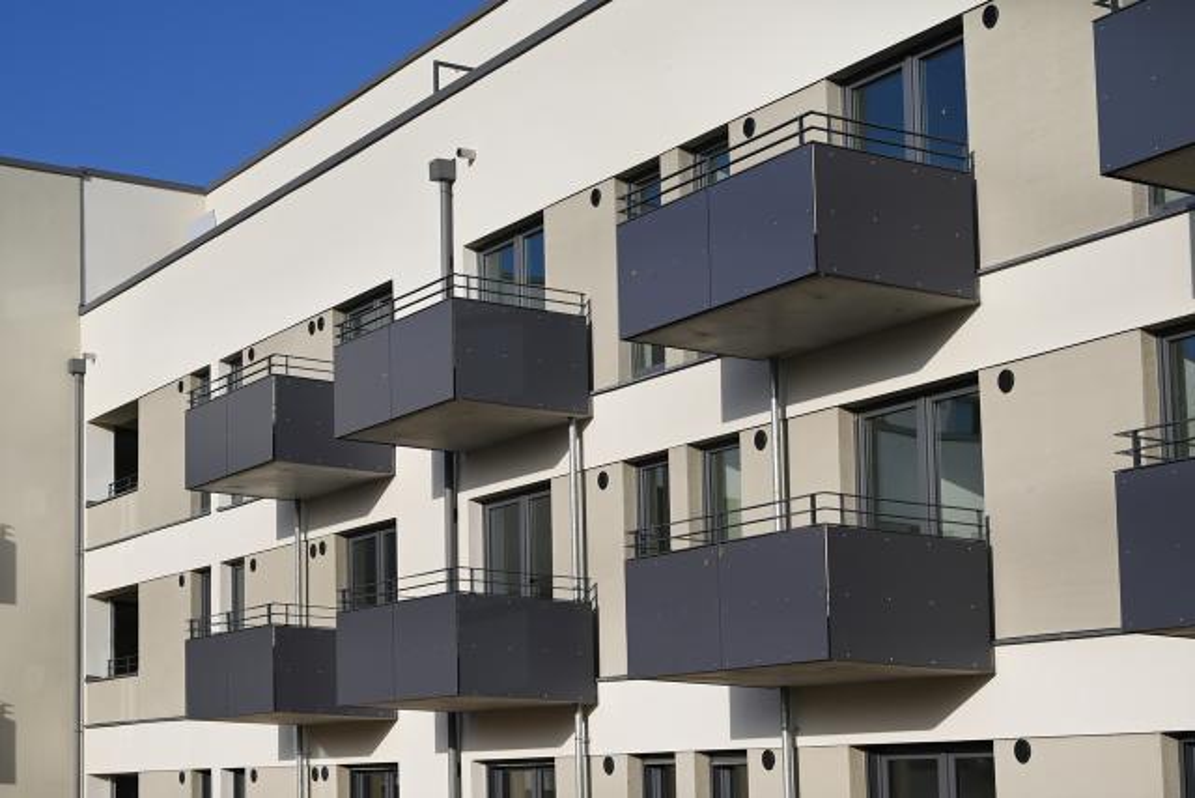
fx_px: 2158
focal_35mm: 65
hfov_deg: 31.0
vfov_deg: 20.9
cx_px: 598
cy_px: 399
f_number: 13
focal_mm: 65
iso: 200
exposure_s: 1/400
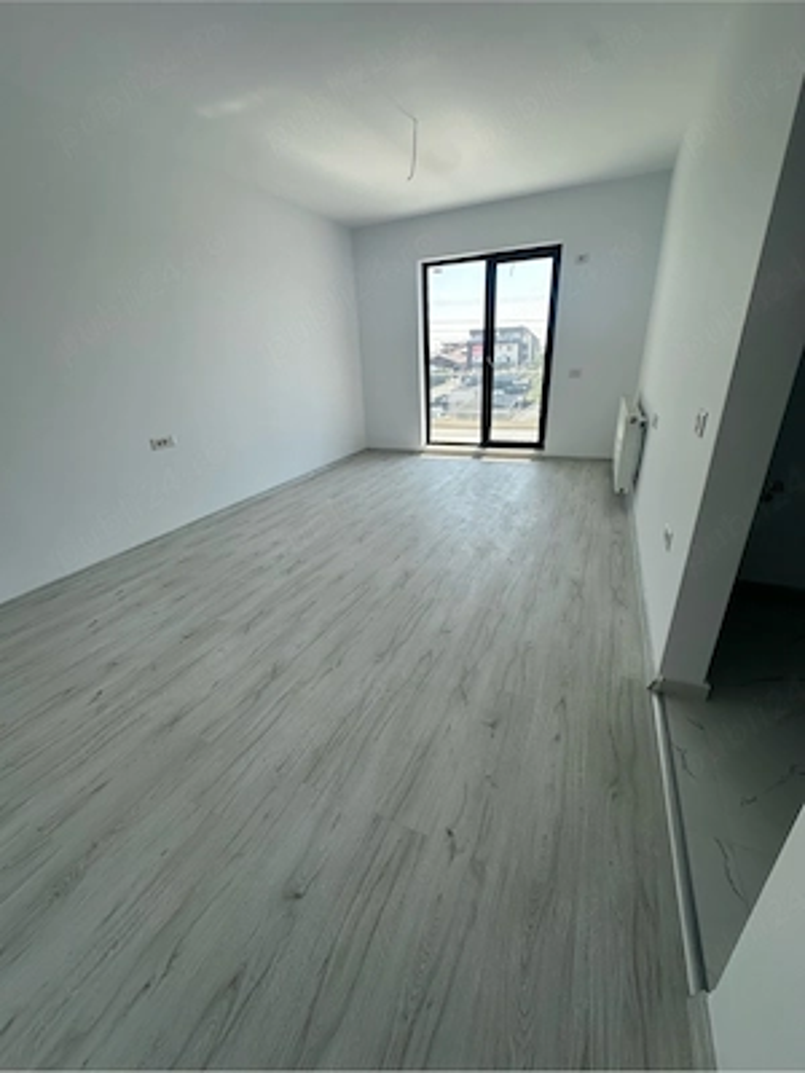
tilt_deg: -23.3
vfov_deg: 102.1
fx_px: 434
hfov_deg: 85.7
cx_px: 402
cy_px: 536
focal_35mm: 14
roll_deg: +3.4
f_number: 2.2
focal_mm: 2.22
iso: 40
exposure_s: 1/294
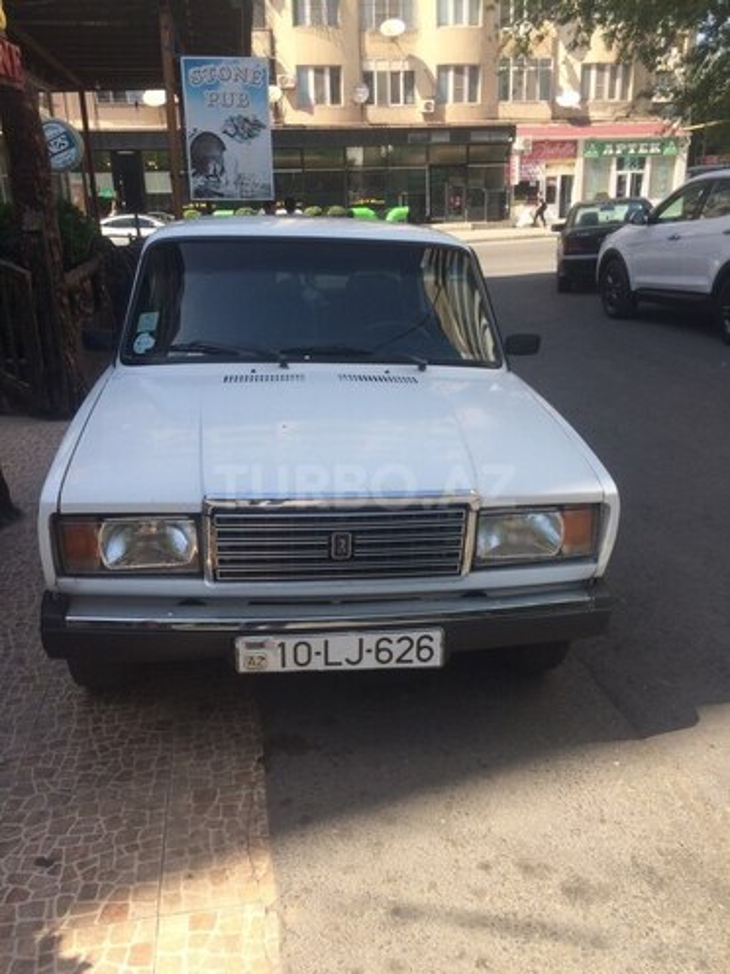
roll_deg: +1.6
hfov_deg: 48.2
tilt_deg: -19.5
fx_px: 815
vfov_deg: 61.7
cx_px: 365
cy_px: 487
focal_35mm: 29
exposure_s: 1/820
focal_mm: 4.15
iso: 32
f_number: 2.2
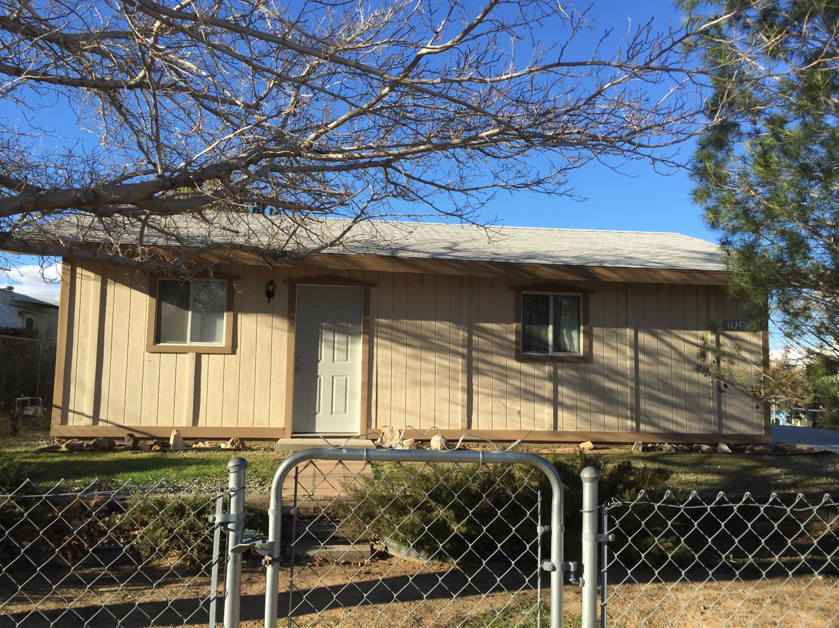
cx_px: 420
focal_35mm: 29
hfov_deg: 61.7
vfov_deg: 48.2
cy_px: 314
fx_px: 703
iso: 32
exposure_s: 1/1068
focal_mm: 4.15
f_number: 2.2
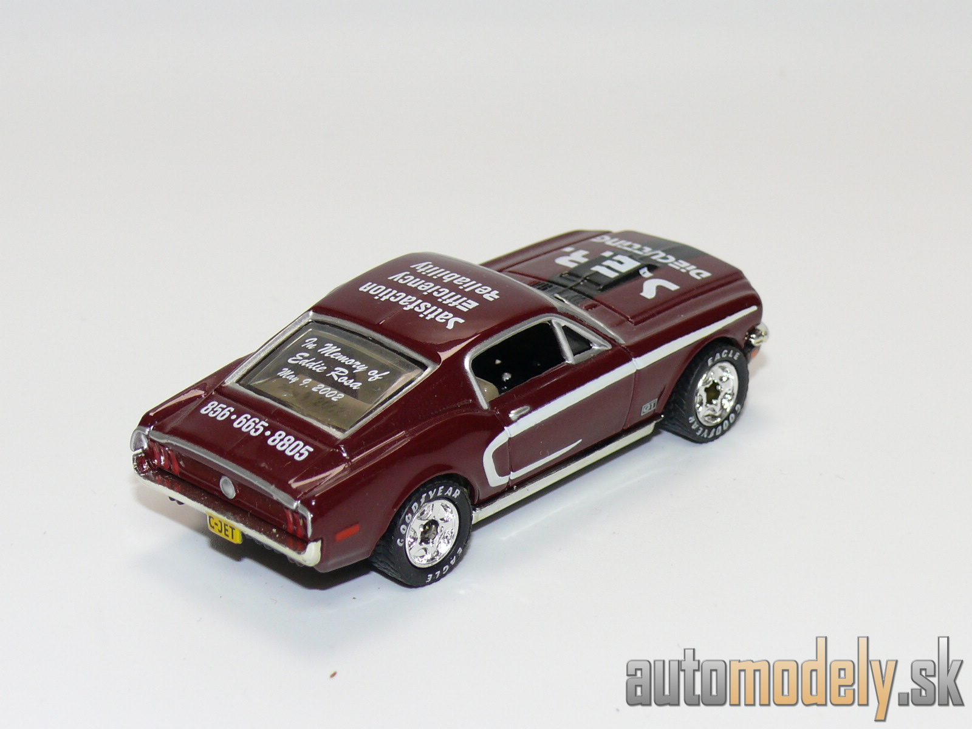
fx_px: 2724
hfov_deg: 20.2
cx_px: 486
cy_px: 364
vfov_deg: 15.2
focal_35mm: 97
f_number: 4
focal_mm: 13
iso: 100
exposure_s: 1/30
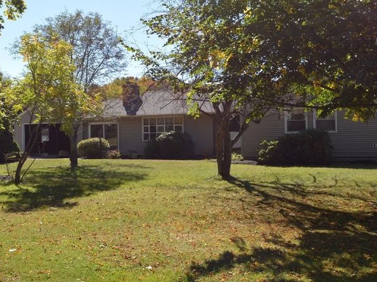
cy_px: 126
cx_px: 192
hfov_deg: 42.1
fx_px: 490
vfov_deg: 32.1
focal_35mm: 45
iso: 100
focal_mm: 18
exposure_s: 1/200
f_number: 7.1
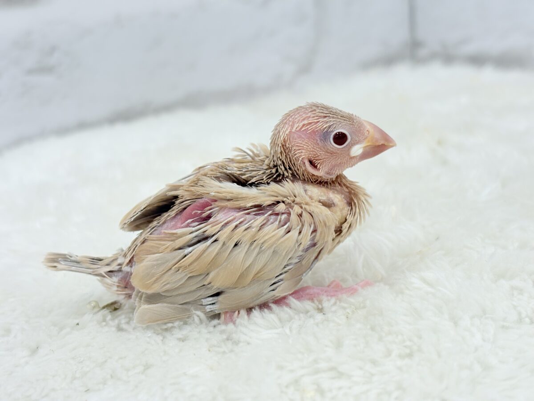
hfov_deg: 36.8
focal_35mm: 52
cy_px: 200
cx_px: 267
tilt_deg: -17.1
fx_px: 802
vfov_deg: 28.0
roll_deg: +6.5
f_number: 1.6
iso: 64
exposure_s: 1/100
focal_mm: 5.96
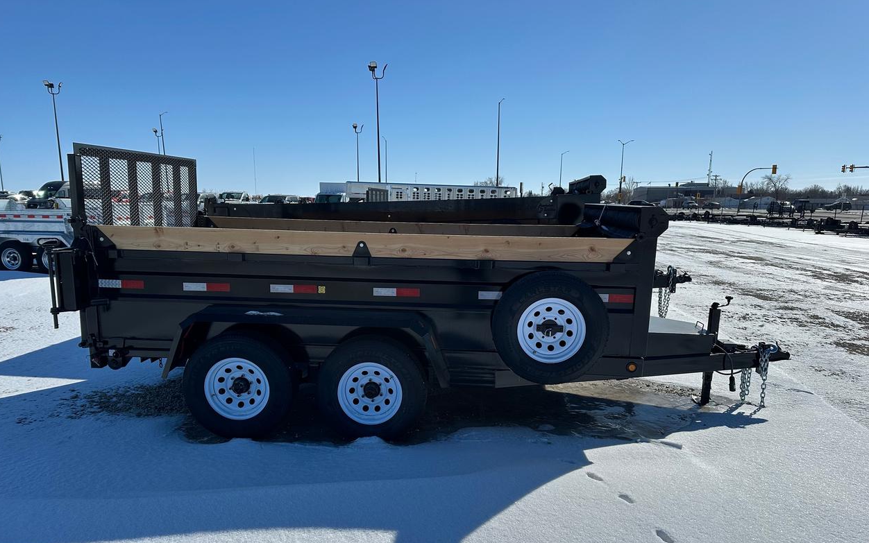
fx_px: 616
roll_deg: +0.1
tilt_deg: -9.7
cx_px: 425
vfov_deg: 47.3
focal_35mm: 26
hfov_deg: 70.4
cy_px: 327
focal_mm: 6.86
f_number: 1.78
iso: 80
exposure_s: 1/12048
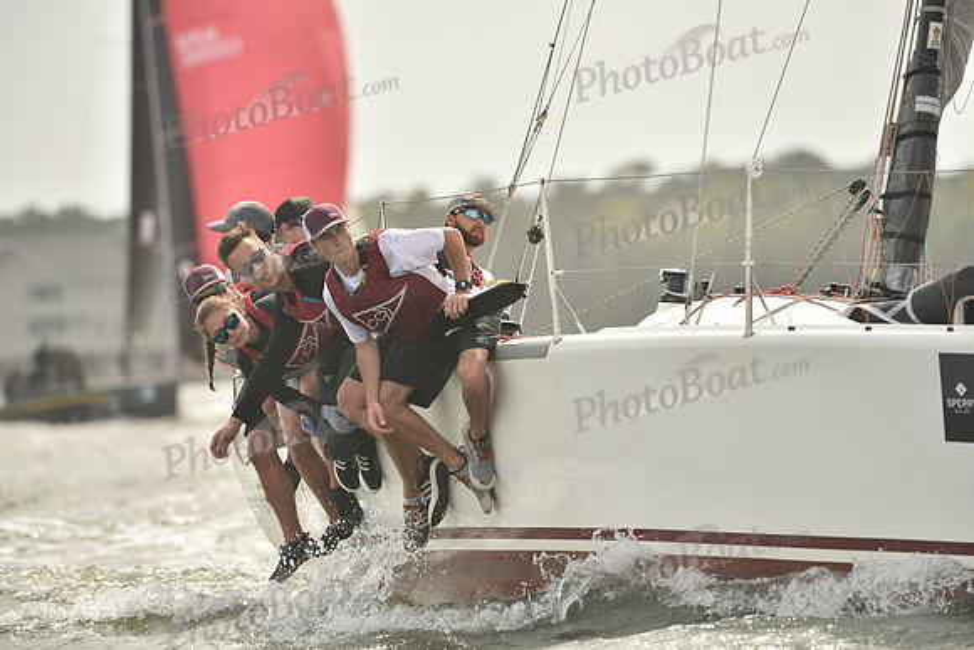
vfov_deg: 4.6
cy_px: 325
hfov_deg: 6.9
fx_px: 8118
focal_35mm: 300
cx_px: 487
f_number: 5
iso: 320
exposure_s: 1/1600
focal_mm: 300
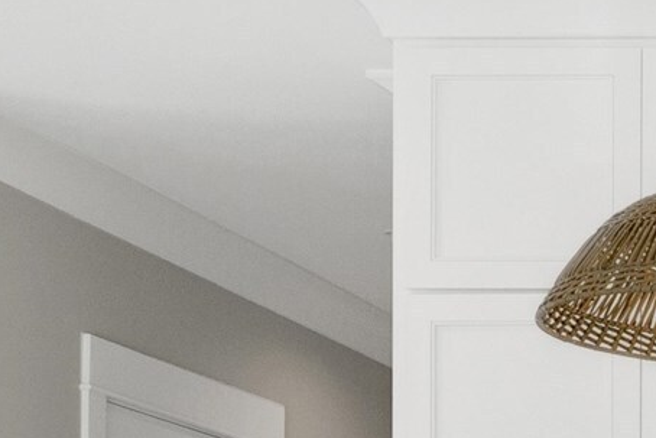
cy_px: 791
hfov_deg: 14.3
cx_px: 1325
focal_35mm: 118
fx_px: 2158
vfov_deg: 10.8
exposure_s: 1/60
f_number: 11
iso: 500
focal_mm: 17.5
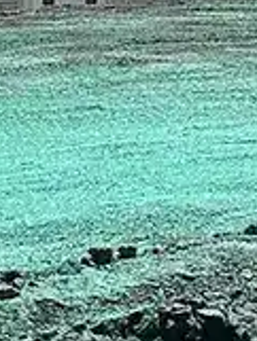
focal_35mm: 186
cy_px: -30
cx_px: 485
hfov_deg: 7.7
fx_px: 1839
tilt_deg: -0.8
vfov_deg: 10.5
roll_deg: +0.0
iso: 50
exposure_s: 1/5882
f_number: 1.5
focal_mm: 5.7
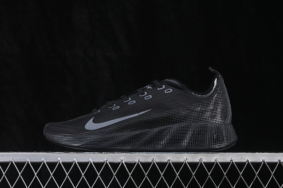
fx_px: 589
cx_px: 142
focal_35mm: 75
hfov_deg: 27.0
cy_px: 94
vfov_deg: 18.2
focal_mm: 50
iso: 160
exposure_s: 1/60
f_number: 6.3
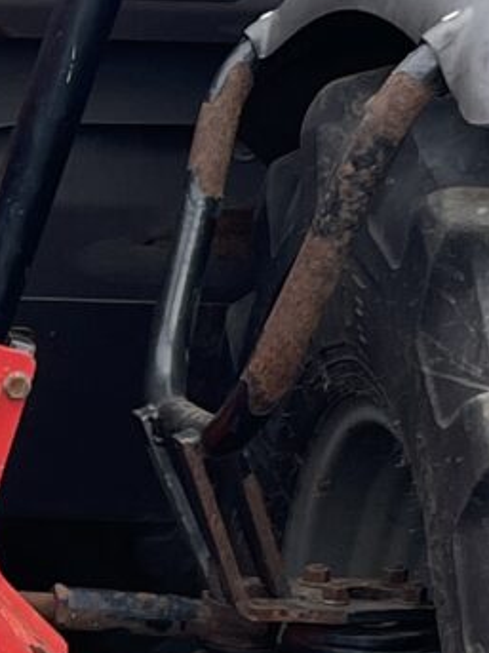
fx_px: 3656
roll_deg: +2.4
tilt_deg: -14.1
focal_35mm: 194
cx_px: -479
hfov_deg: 7.4
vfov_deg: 10.1
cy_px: 651
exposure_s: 1/812
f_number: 1.6
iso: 32
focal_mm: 4.2
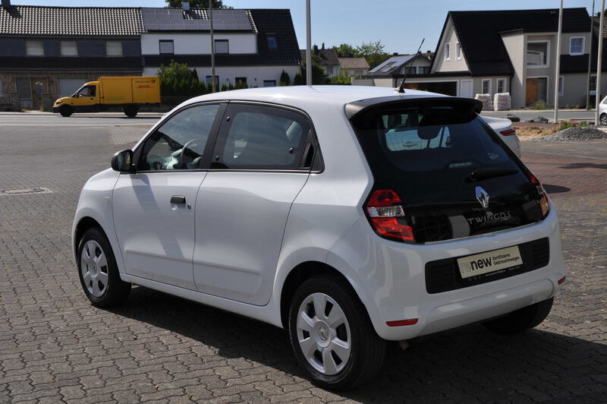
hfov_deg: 38.9
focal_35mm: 51
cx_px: 304
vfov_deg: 26.4
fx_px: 859
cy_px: 202
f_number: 10
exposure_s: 1/400
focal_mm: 34
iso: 200
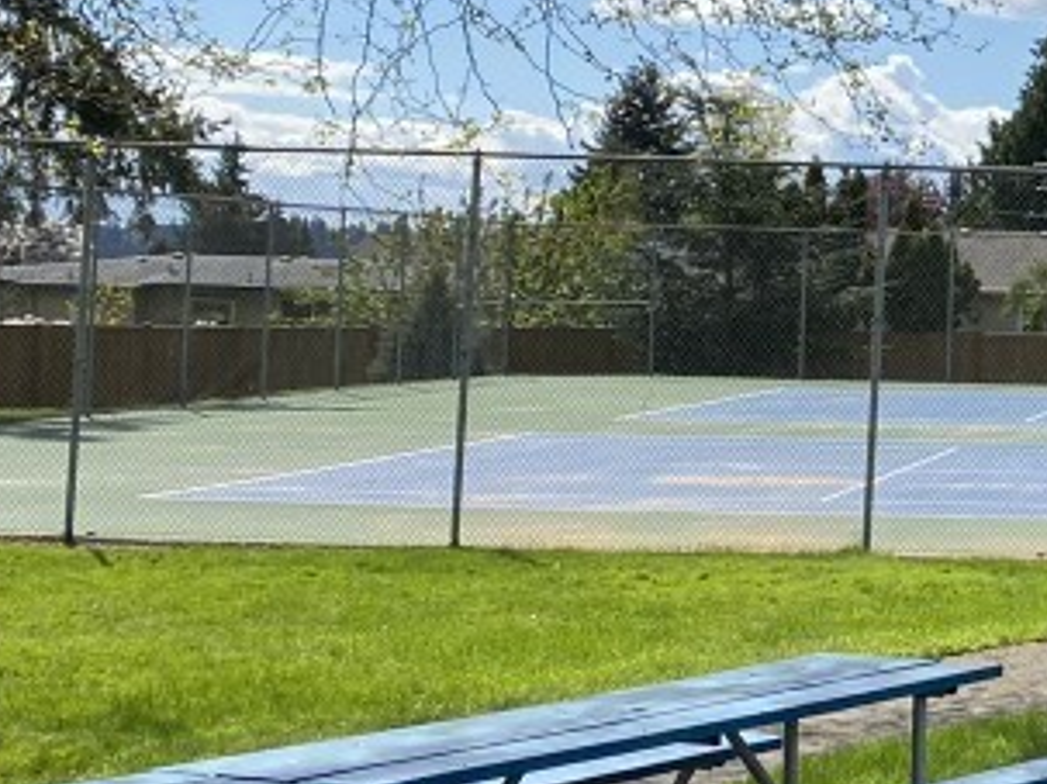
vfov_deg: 16.7
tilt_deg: +2.3
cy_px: 221
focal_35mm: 88
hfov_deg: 19.8
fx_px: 2661
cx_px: 1496
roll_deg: -1.1
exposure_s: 1/2625
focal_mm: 4.25
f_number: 1.8
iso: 32
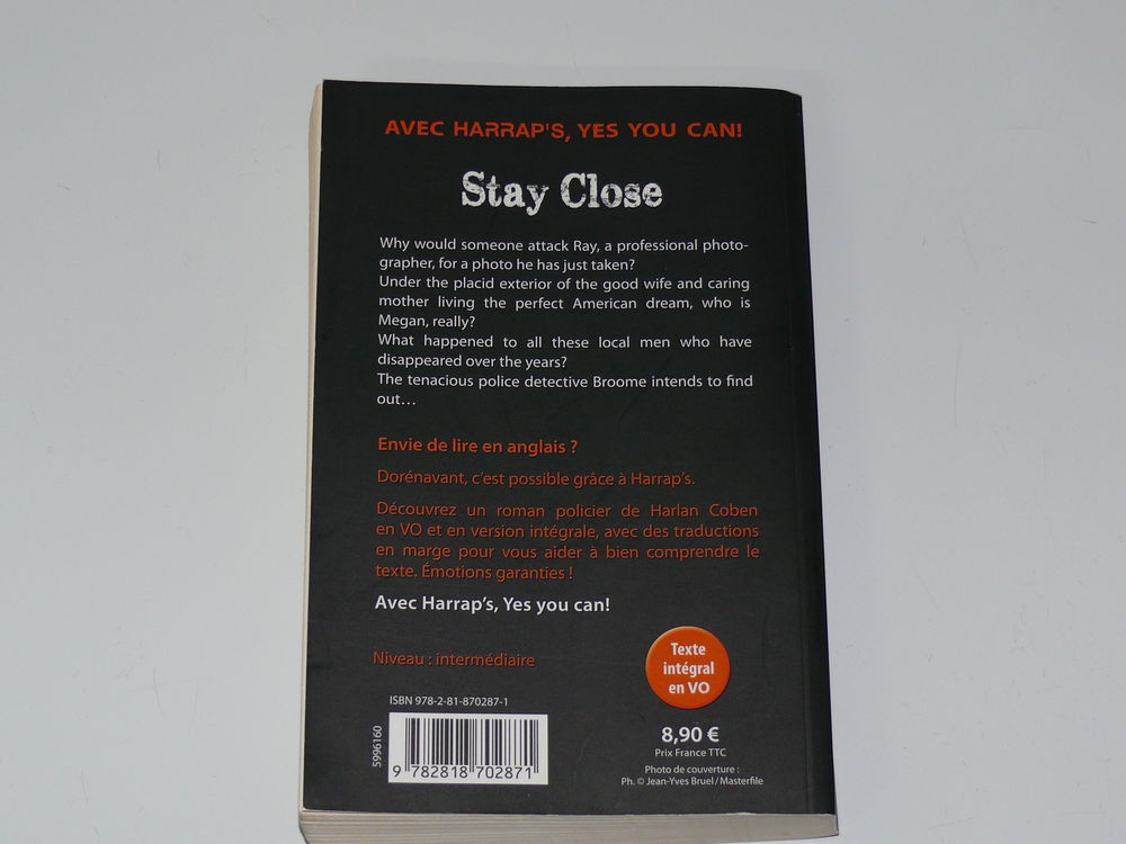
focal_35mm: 91
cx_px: 563
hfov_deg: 21.5
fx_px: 2960
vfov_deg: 16.2
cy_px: 422
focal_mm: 14.2
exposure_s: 1/30
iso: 100
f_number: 3.2
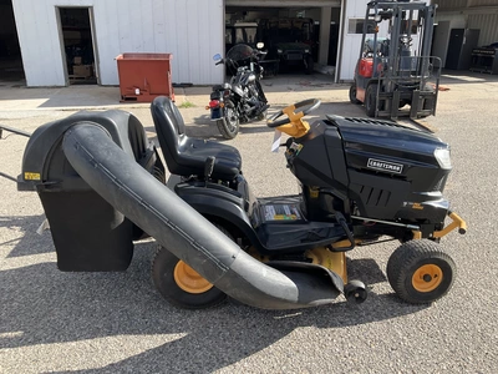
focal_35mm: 29
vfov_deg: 48.2
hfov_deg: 61.7
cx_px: 249
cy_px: 187
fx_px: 417
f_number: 1.8
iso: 25
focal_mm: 3
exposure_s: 1/691
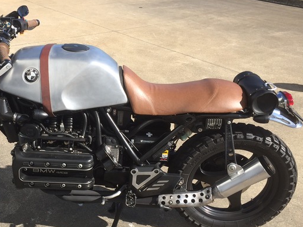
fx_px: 394
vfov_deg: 32.1
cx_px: 86
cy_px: 133
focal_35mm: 45
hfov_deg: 41.2
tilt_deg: -28.7
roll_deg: -0.1
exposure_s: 1/964
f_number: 2.2
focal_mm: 4.15
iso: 32
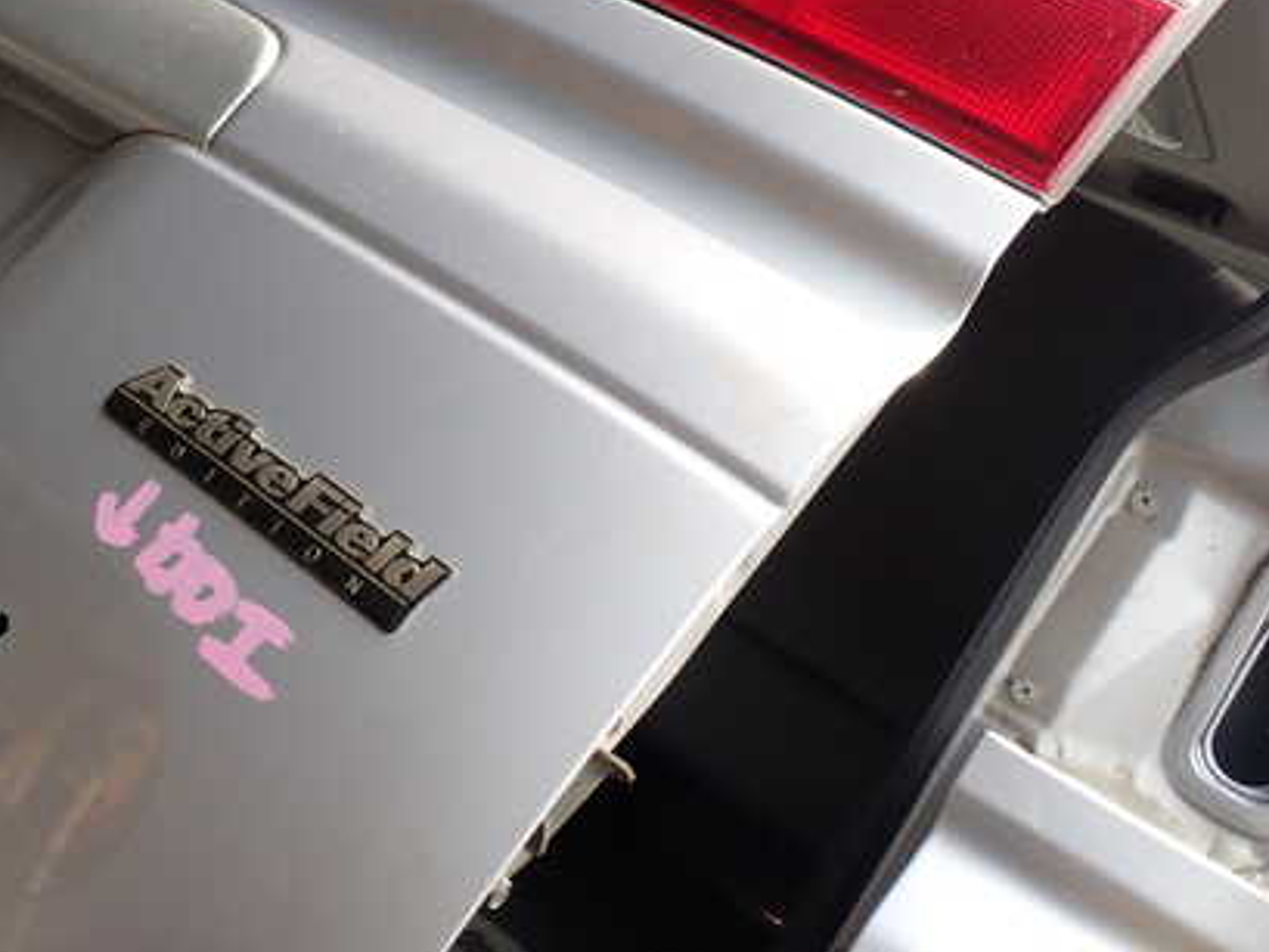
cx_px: 425
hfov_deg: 42.4
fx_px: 1613
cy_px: 335
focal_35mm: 44
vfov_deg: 32.7
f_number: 3.2
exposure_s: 1/320
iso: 100
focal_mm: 5.4
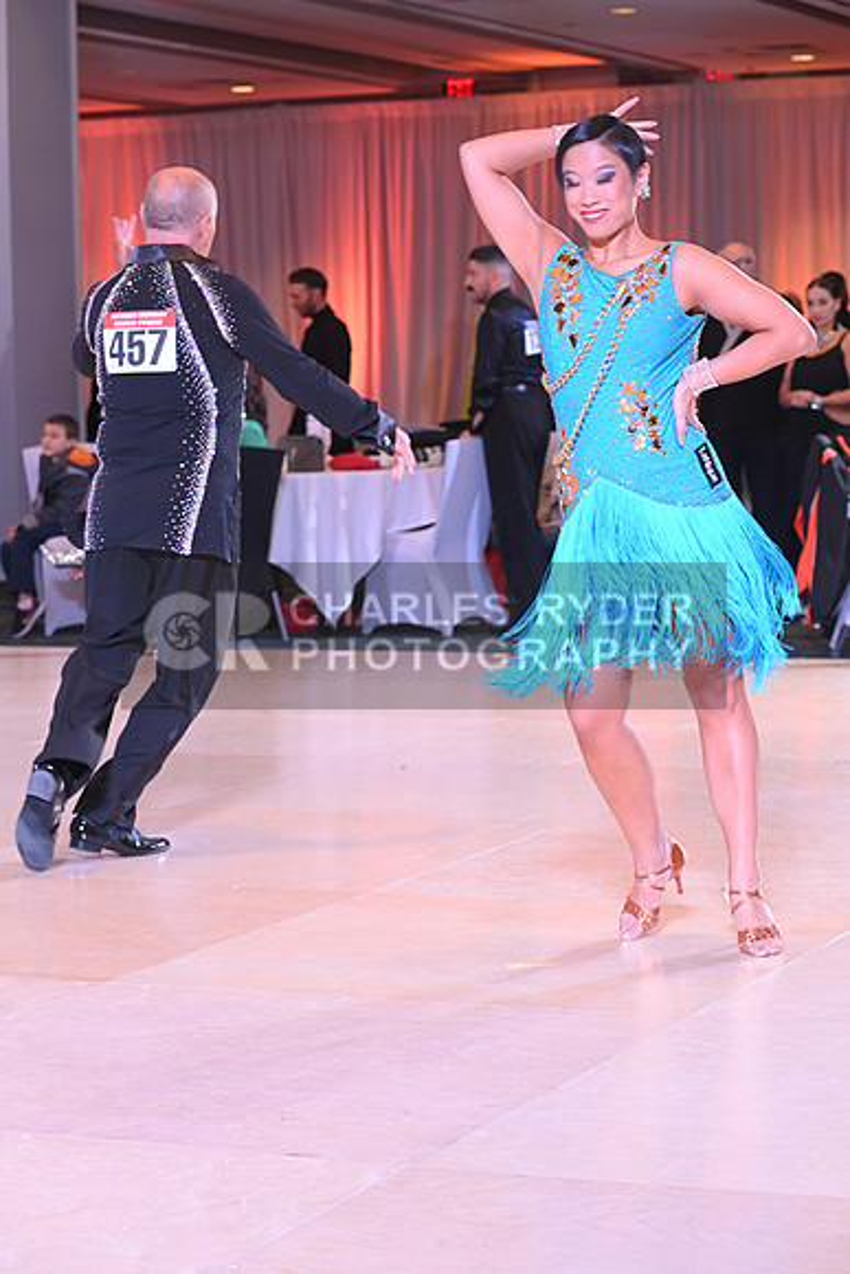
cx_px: 425
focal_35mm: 92
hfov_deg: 14.9
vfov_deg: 22.1
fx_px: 3256
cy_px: 637
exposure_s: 1/200
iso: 2000
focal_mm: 92
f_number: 6.3
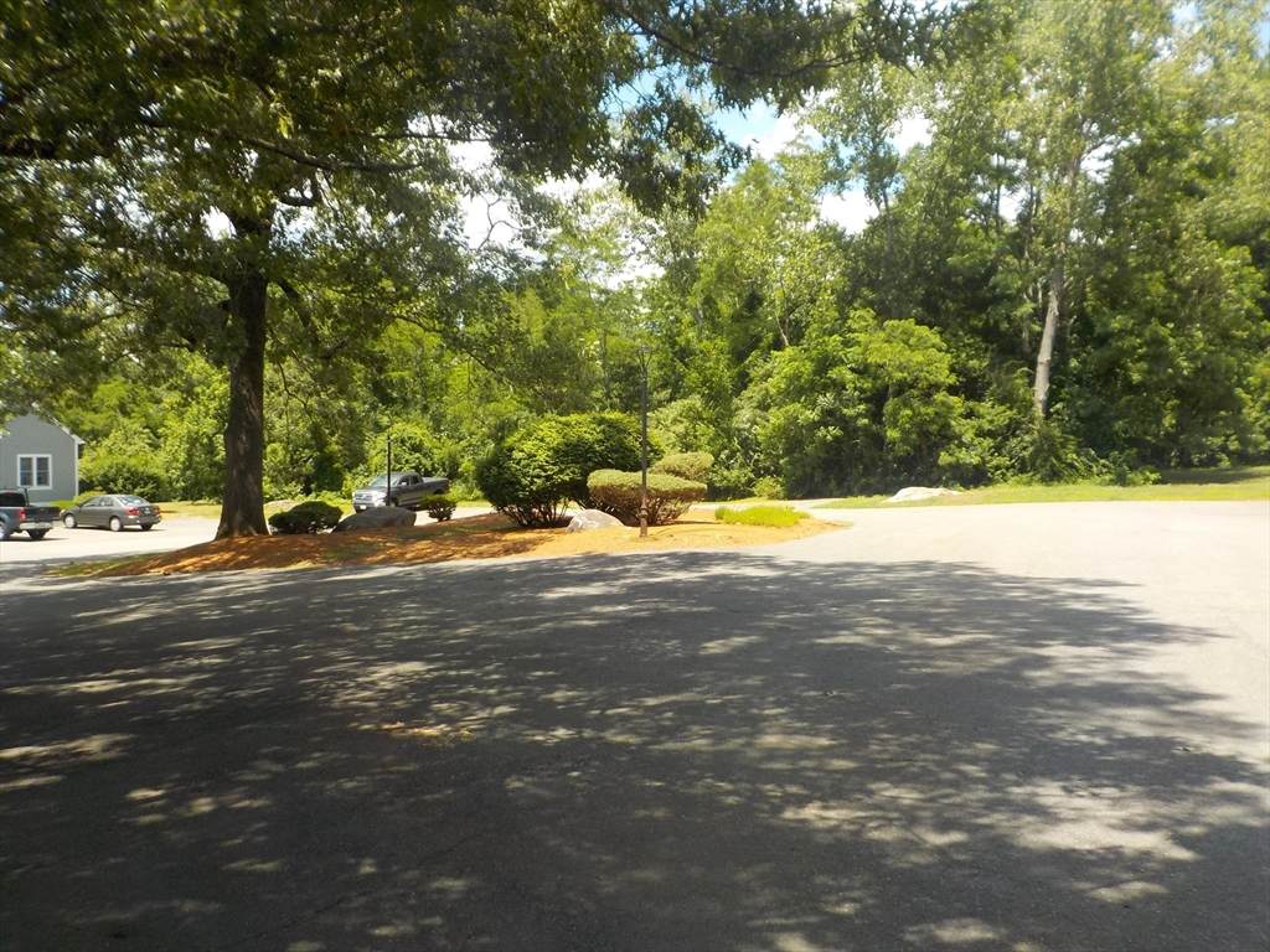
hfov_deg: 60.0
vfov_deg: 46.8
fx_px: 1101
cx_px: 635
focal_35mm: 30
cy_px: 476
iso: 125
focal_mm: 4.1
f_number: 3.3
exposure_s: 1/500
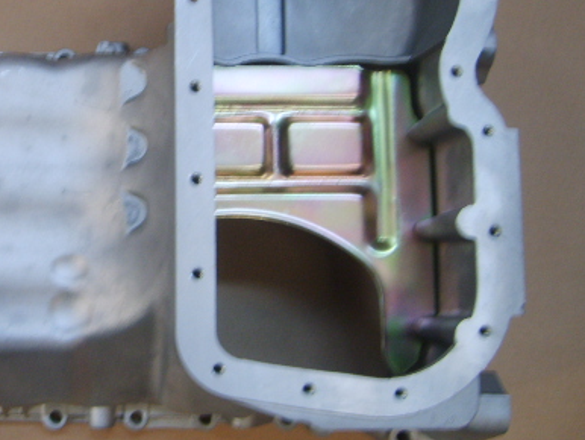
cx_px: 112
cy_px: 156
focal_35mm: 58
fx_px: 981
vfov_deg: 25.2
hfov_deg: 32.3
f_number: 2.8
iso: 139
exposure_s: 1/4
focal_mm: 5.8
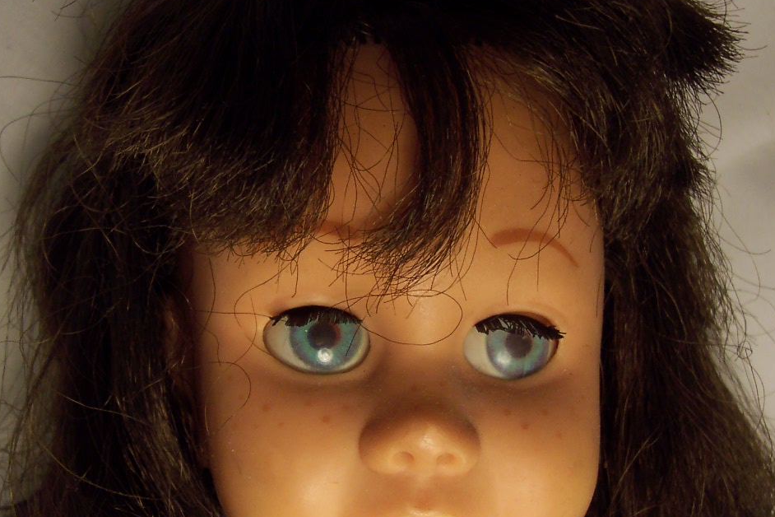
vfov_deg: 27.5
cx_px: 409
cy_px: 293
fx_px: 1055
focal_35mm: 49
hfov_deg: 40.3
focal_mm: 5.6
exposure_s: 1/250
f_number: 2.8
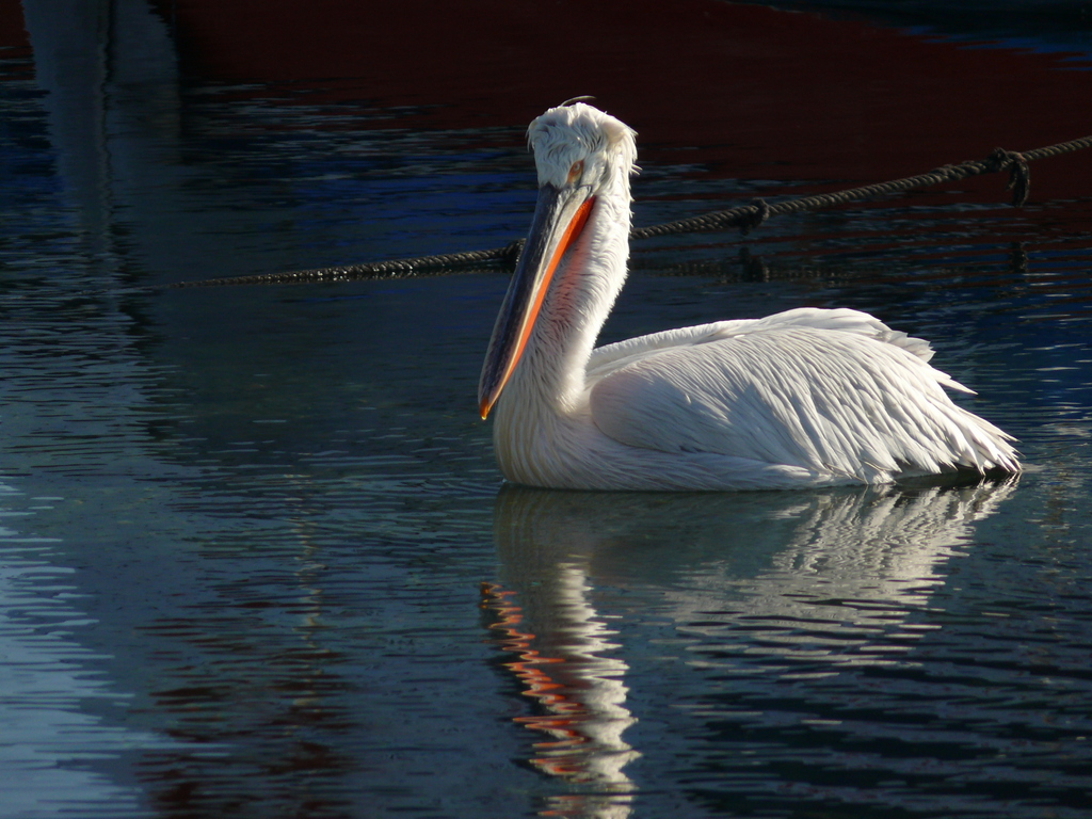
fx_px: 13249
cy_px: 410
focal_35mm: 420
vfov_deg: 3.5
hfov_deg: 4.7
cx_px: 546
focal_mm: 88.8
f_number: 3.7
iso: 100
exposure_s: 1/400
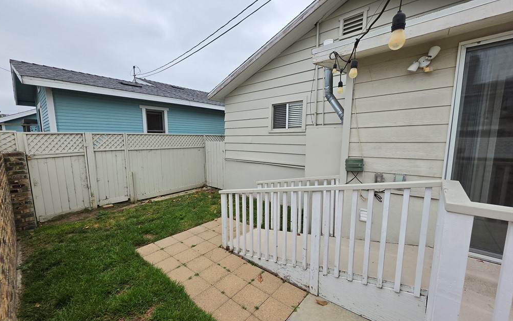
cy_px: 171
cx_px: 253
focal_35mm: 14
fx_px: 196
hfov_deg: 105.3
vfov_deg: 78.5
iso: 32
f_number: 1.9
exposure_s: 1/1283
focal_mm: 2.2
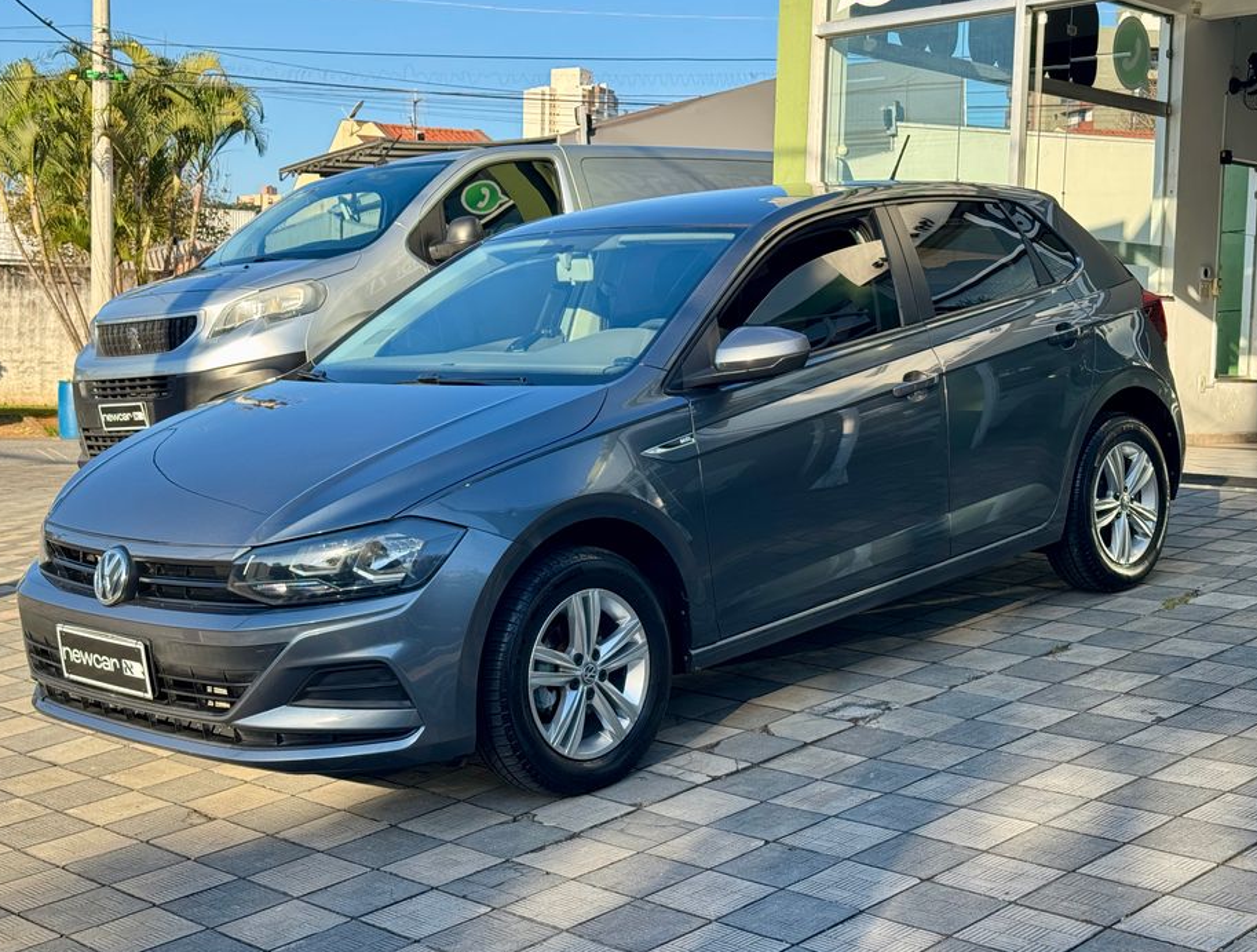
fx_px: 1822
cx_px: 611
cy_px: 466
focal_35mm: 50
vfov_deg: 29.3
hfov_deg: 38.1
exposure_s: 1/544
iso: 64
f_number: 1.78
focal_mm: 6.76
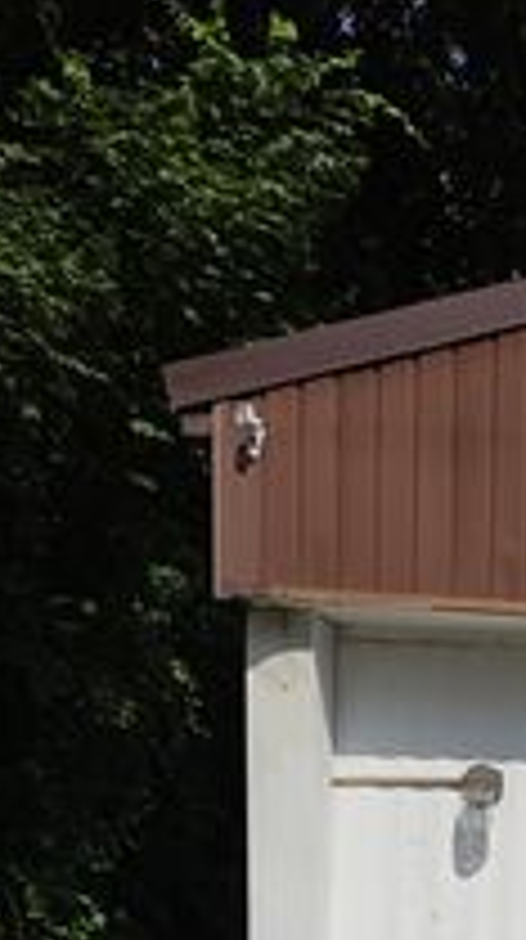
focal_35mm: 80
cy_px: 1194
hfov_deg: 13.7
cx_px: 908
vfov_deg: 23.7
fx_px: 1991
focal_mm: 5.4
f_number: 1.8
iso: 25
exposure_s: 1/2490
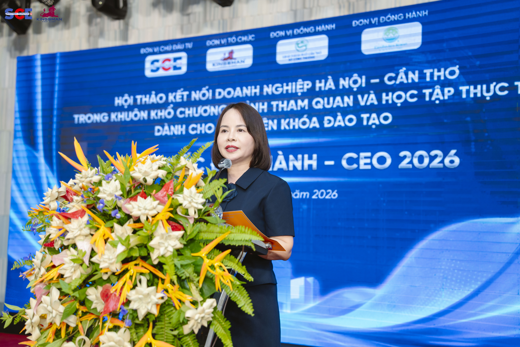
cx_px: 260
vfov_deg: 23.4
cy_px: 174
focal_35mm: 58
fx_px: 838
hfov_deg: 34.5
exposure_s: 1/200
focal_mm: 58
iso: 800
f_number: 3.5
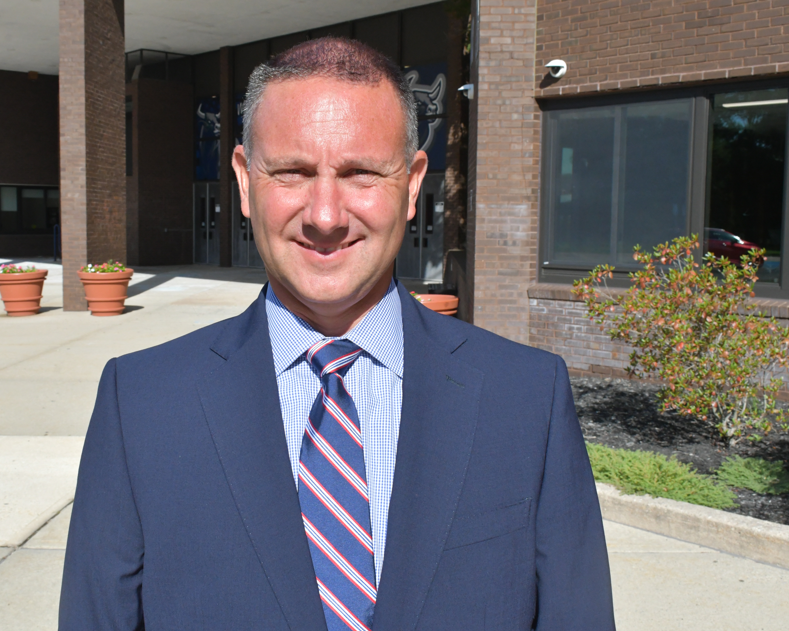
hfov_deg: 41.9
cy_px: 316
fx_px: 1027
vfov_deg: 34.1
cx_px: 330
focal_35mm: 44
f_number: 18
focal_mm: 26
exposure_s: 1/1250
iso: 2000
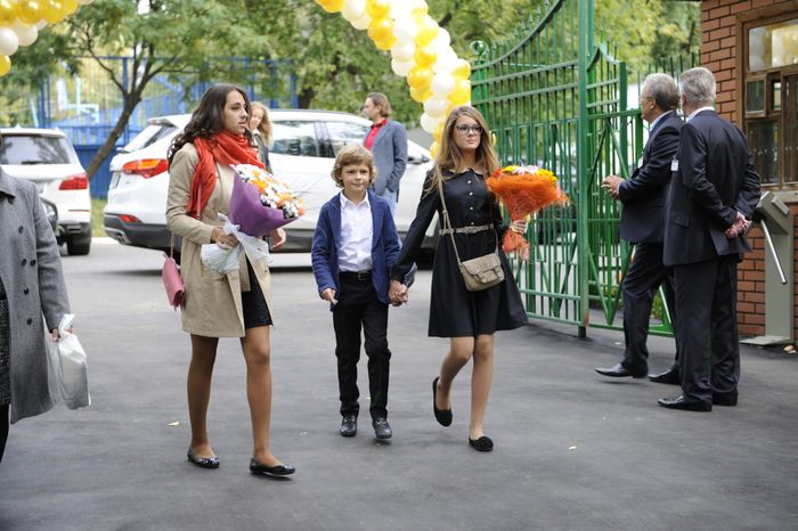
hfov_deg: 28.9
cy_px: 266
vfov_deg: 19.4
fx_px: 1551
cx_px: 399
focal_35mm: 70
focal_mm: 70
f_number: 3.2
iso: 320
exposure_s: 1/200
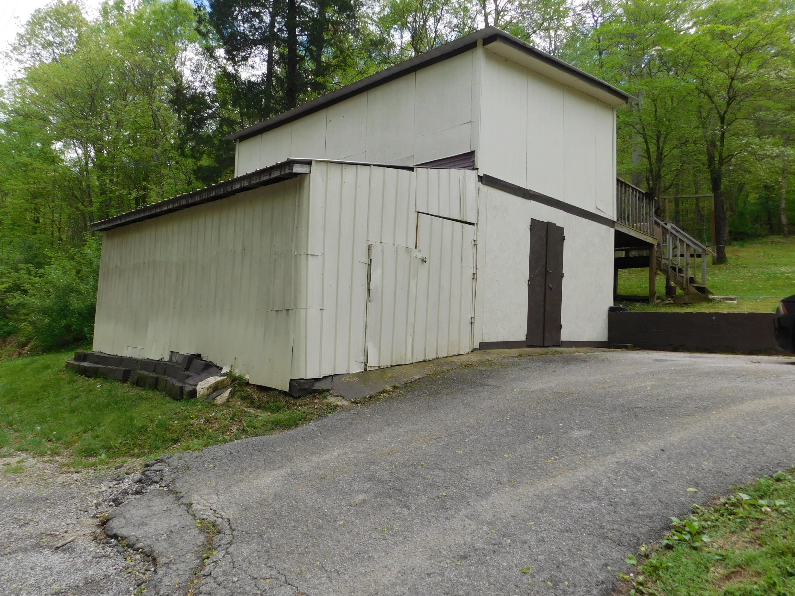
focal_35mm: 26
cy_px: 291
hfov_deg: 67.2
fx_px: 597
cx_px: 363
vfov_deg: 53.1
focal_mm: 4
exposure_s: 1/1000
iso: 125
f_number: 3
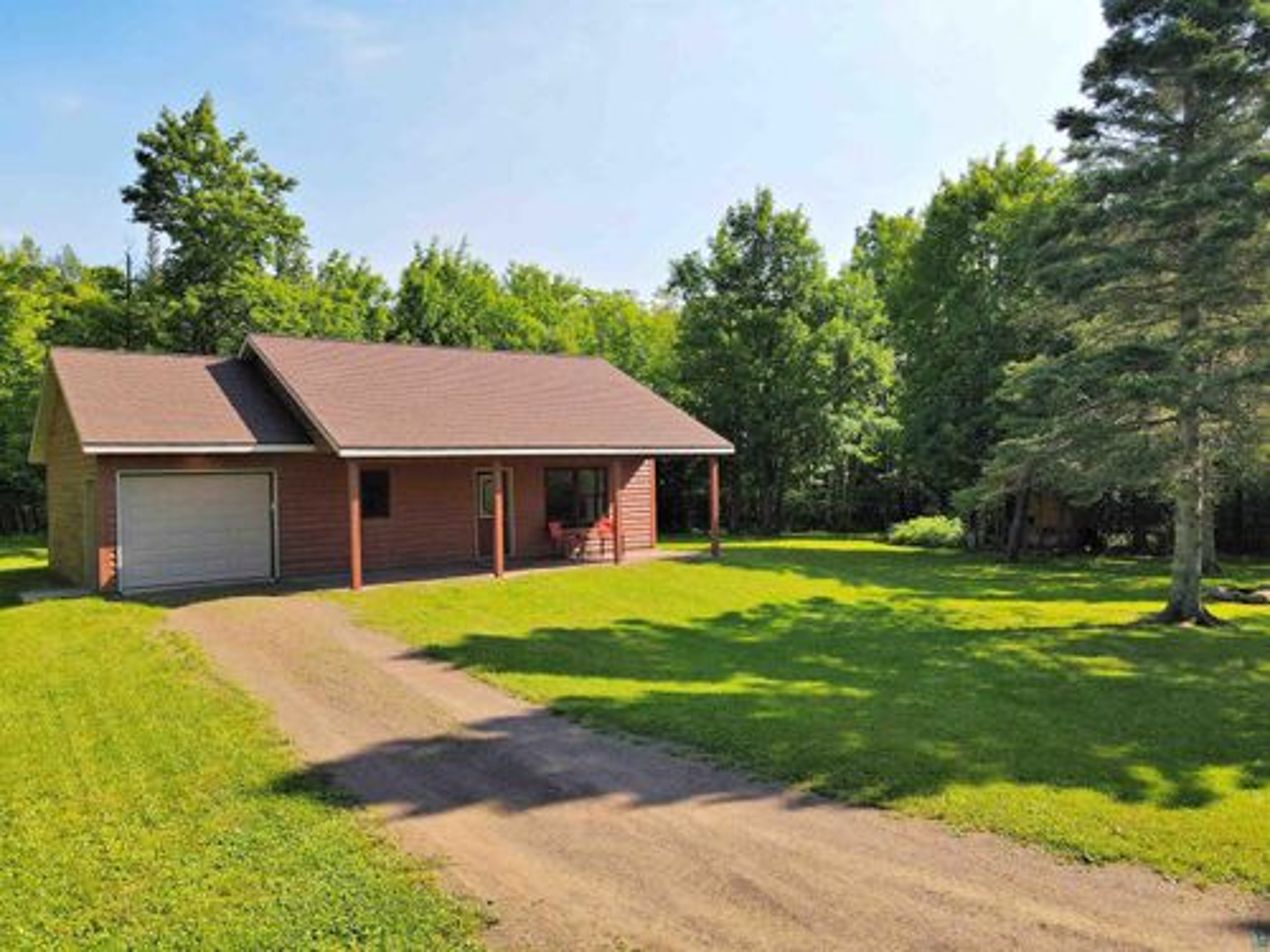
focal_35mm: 24
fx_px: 881
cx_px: 635
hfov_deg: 71.6
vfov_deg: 56.8
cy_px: 476
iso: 100
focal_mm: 4.5
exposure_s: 1/640
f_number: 2.8
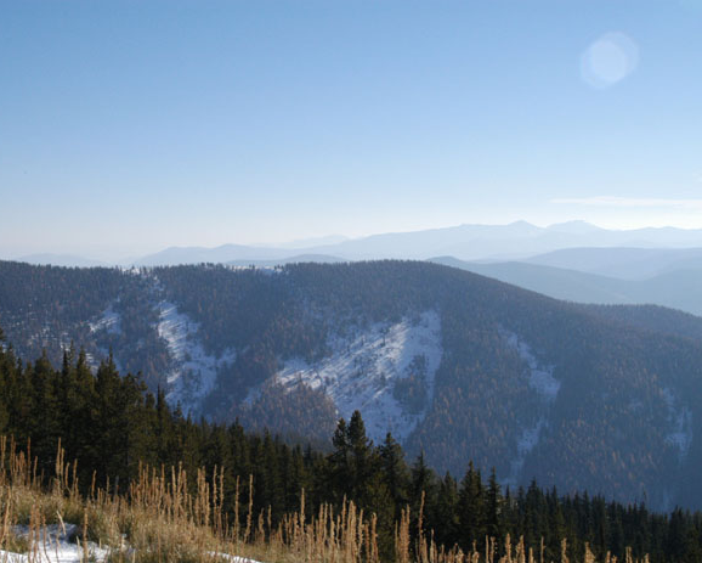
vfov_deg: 25.6
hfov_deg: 31.6
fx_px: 1238
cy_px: 282
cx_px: 311
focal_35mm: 60
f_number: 13
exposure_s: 1/640
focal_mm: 35
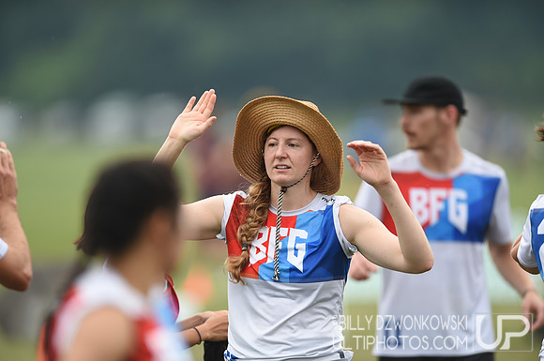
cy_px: 180
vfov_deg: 3.4
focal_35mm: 400
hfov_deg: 5.2
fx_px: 6036
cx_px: 272
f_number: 2.8
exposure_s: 1/1250
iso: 400
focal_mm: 400
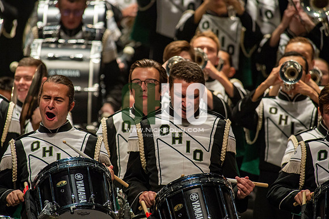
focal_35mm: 600
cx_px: 164
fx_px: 5480
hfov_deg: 3.4
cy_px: 110
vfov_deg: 2.3
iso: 3200
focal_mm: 600
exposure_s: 1/500
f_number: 5.6
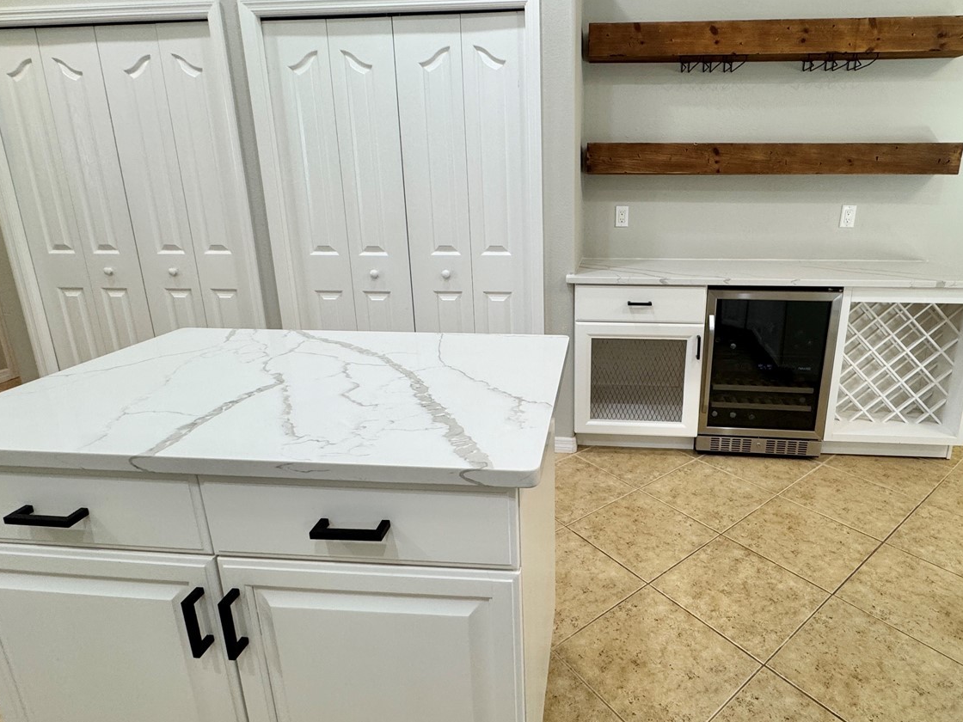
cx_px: 558
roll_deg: +0.1
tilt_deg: -16.4
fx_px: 556
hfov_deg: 81.1
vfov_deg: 65.9
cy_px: 336
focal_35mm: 20
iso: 160
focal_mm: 2.22
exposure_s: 1/120
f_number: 2.2
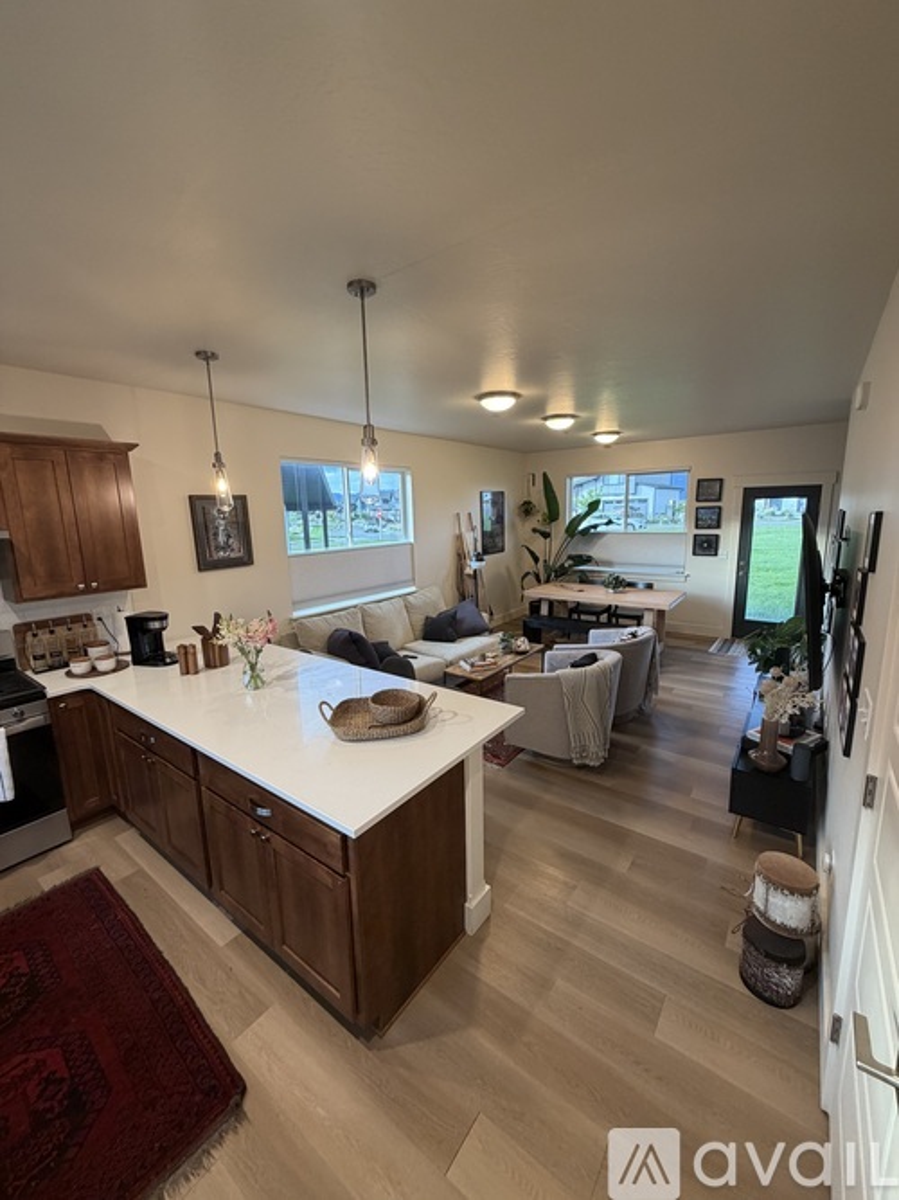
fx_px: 485
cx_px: 450
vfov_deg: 102.1
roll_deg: +2.1
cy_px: 600
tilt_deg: -9.8
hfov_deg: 85.7
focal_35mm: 14
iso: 200
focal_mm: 2.22
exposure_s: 1/60
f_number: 2.2
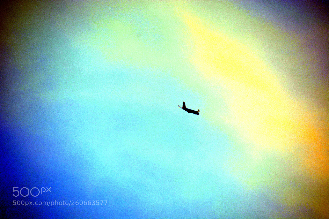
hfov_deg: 3.4
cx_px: 164
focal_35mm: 600
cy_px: 110
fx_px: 5482
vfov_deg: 2.3
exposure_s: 1/40
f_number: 9
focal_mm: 400
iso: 400
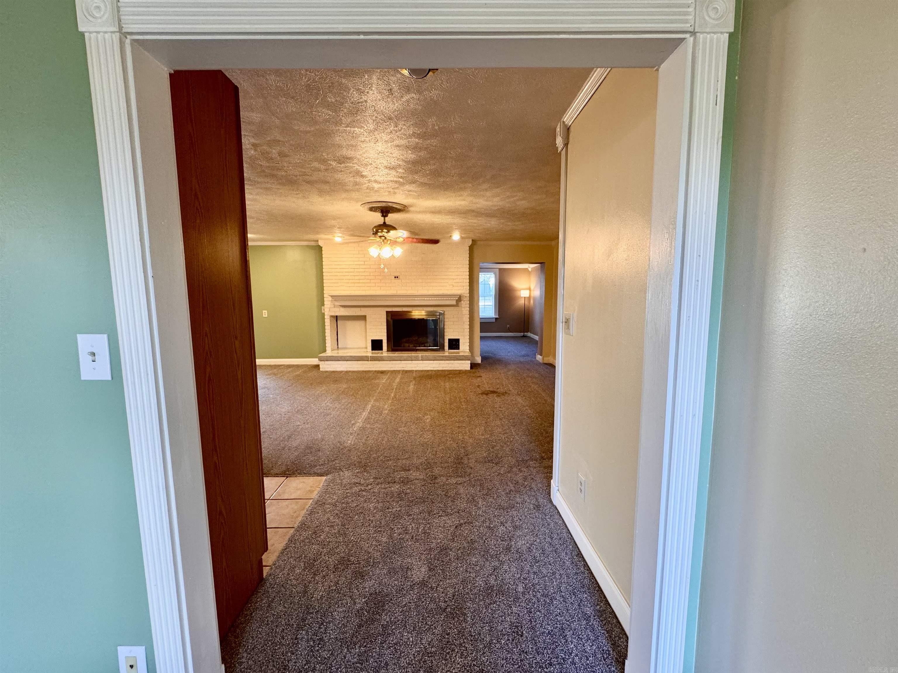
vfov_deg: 85.7
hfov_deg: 102.1
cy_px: 336
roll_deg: +0.5
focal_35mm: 14
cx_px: 449
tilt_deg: -7.3
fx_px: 363
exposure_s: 1/60
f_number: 2.2
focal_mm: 2.22
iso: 200
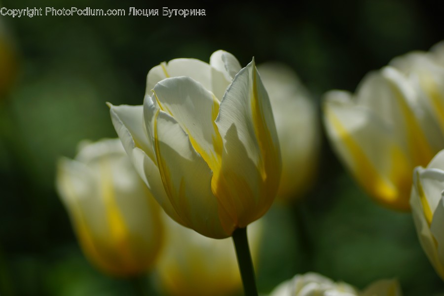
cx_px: 222
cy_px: 148
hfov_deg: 15.2
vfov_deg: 10.2
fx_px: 1665
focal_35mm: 135
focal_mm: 90
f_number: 2.8
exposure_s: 1/2000
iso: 100
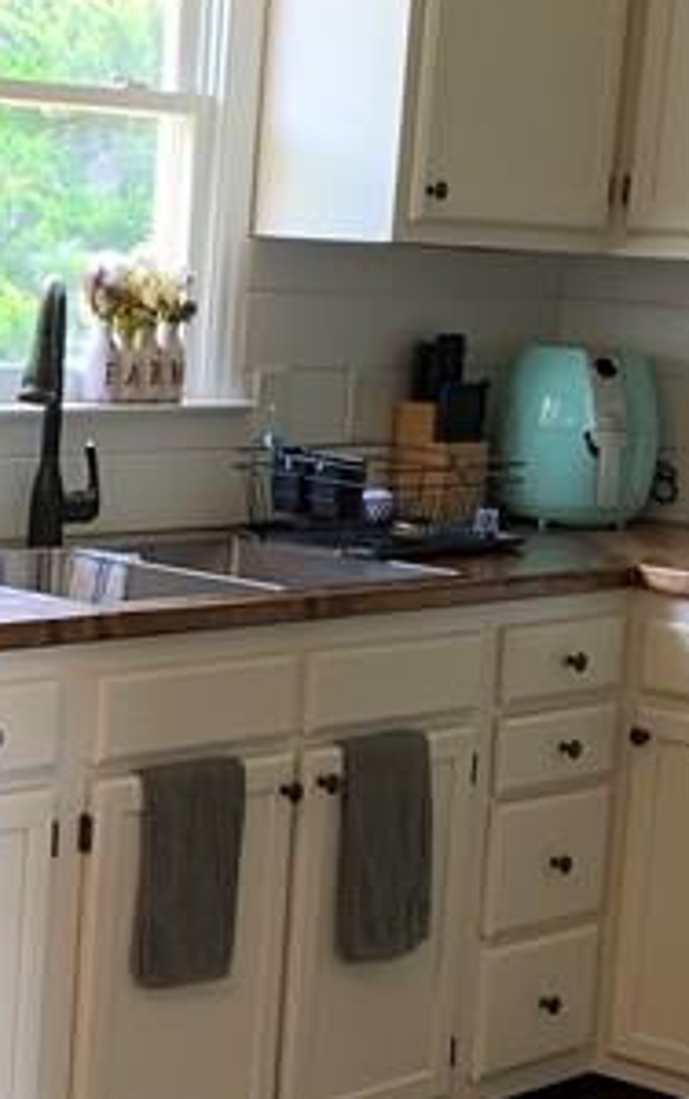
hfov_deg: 13.8
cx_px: 70
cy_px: 740
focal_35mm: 94
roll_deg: -3.8
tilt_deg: -9.2
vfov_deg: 22.0
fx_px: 2819
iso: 80
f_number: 1.8
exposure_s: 1/60
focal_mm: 4.25
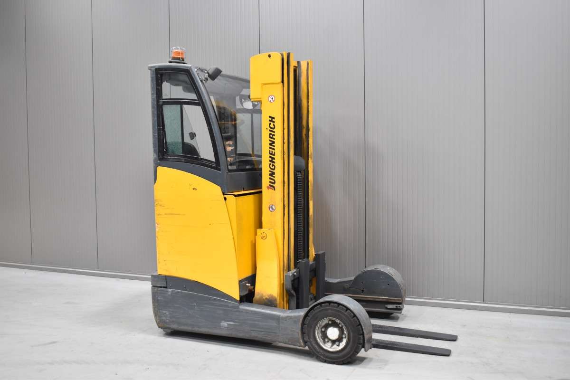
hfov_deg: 53.1
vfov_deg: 36.9
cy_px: 190
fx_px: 570
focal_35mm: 36
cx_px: 285
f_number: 4.5
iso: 1600
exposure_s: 1/40
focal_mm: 24
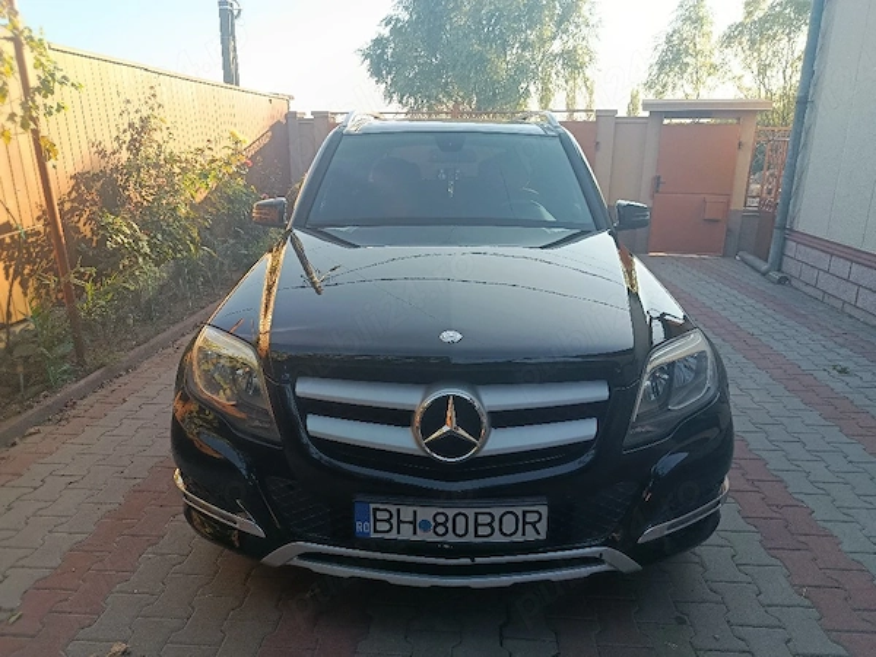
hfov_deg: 71.6
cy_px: 328
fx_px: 607
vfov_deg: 56.8
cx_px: 438
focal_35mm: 24
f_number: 1.7
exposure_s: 1/100
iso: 62
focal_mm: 5.24
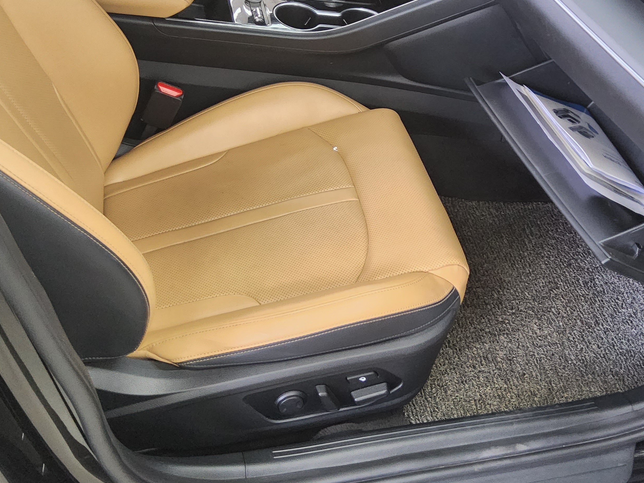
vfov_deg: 34.1
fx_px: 781
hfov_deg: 44.5
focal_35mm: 42
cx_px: 397
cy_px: 164
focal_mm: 3.08
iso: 500
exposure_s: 1/120
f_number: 2
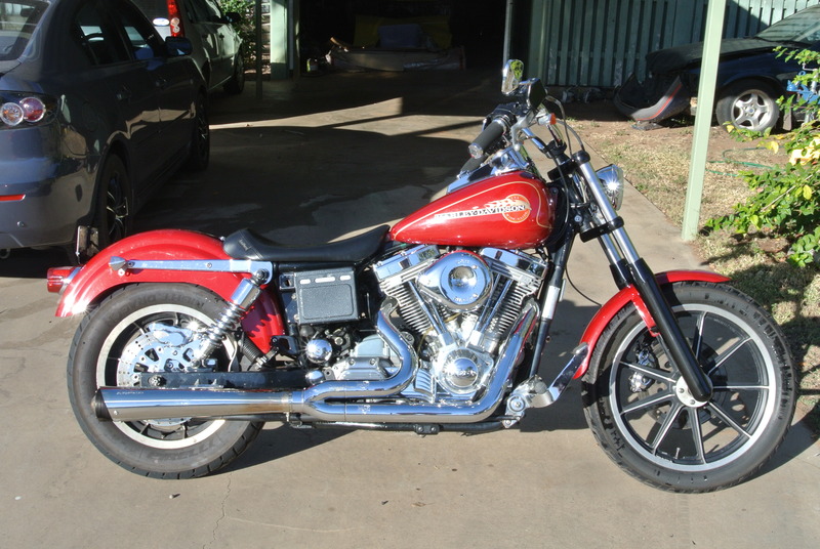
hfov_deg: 46.3
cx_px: 410
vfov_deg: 32.0
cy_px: 274
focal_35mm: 42
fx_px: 958
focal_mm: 15.7
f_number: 16
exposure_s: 1/60
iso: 220
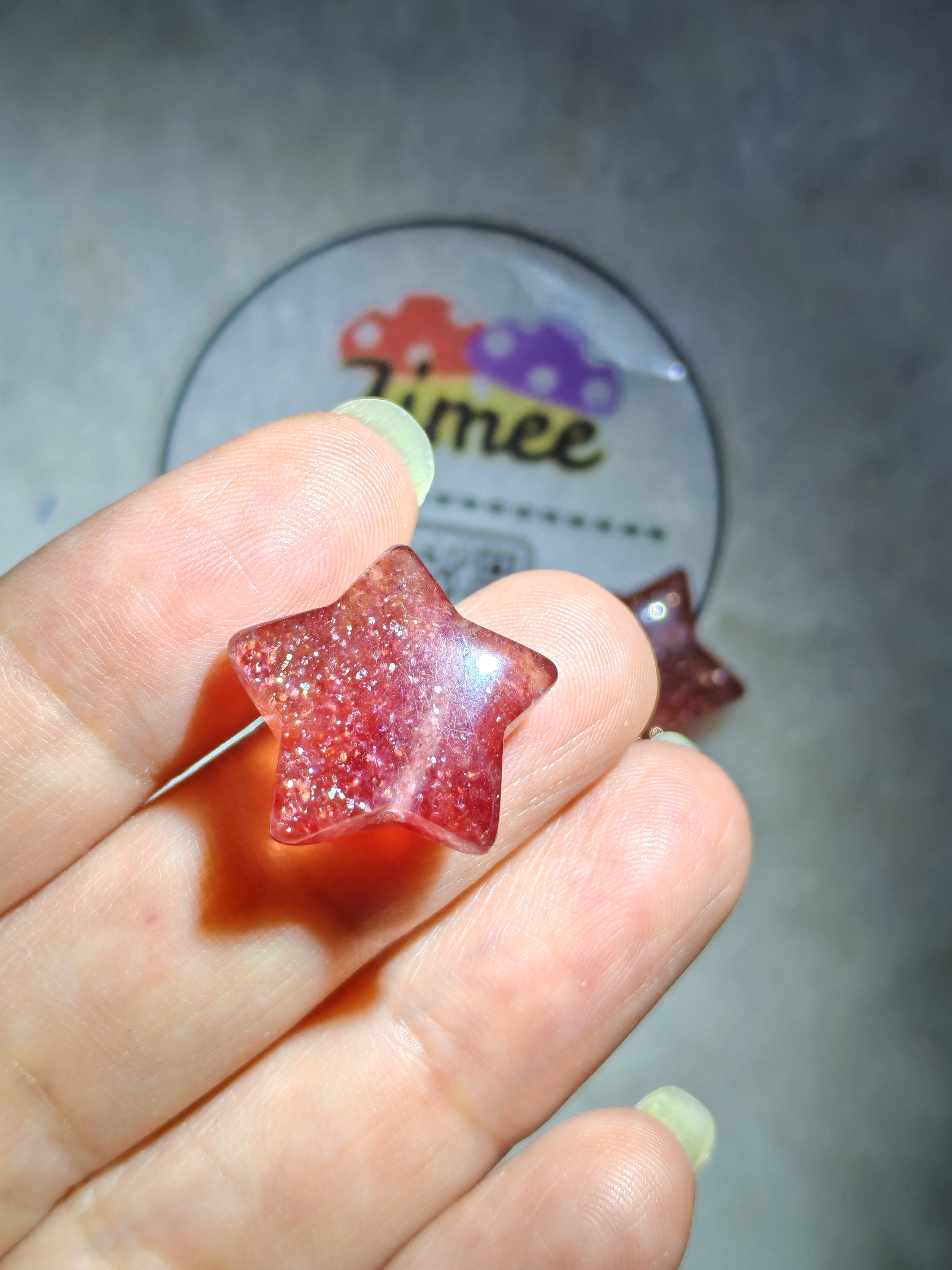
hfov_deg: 24.4
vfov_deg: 32.2
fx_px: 2200
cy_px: 635
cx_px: 476
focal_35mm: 60
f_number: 1.95
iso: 100
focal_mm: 5.52
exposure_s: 1/400
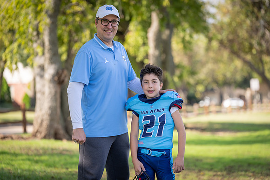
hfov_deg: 15.5
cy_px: 90
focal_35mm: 132
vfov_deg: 10.4
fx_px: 990
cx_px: 135
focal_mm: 132
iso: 100
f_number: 2.8
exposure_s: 1/500
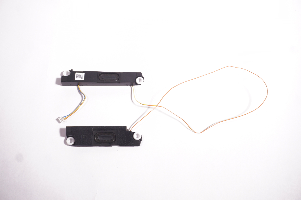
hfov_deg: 45.0
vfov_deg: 30.8
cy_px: 100
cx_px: 150
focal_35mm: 44
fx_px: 363
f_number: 5.6
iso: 250
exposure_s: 1/13
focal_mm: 29
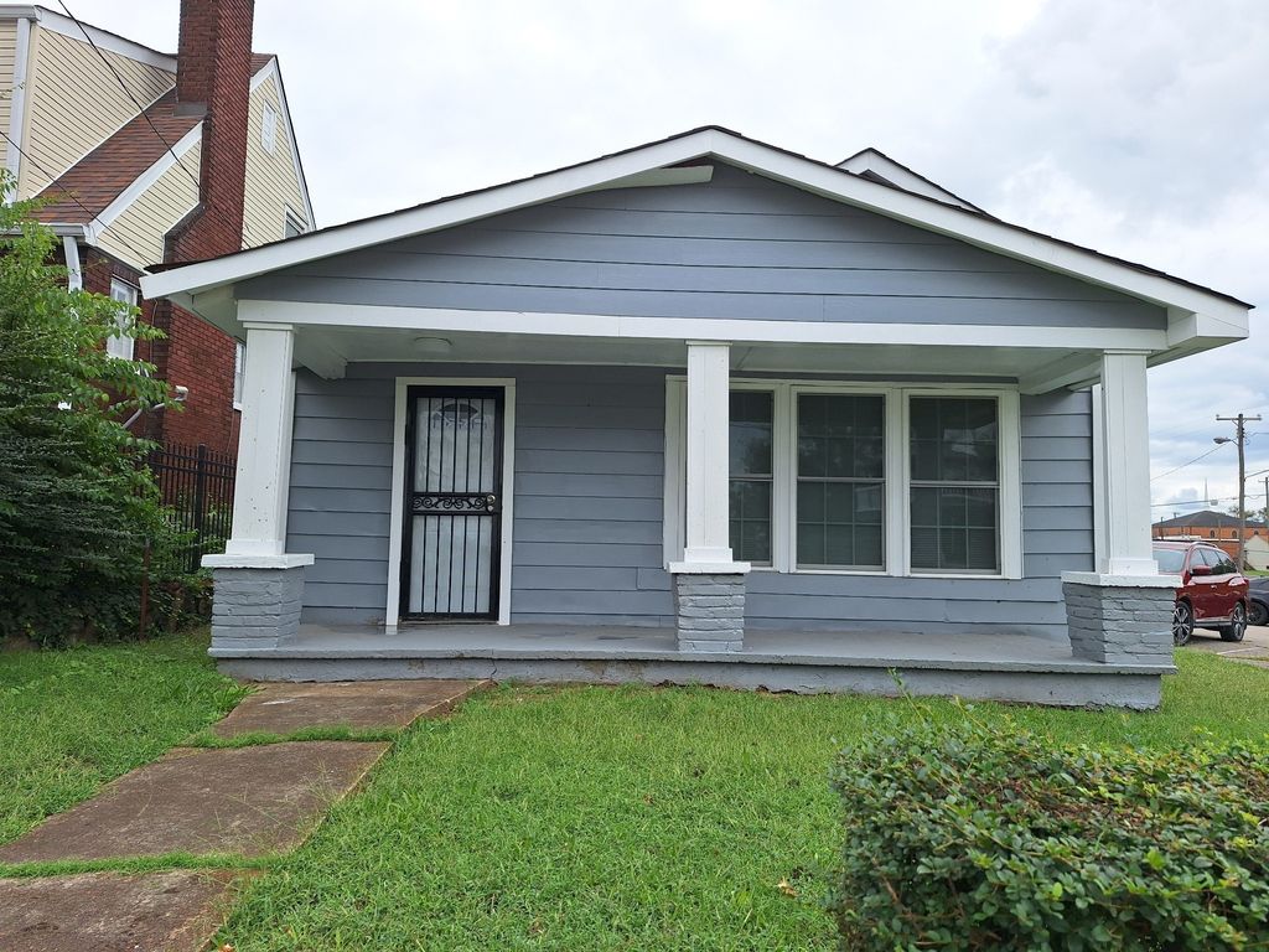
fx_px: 843
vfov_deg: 58.9
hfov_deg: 73.9
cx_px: 634
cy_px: 476
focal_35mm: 23
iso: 40
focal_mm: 5.54
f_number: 1.8
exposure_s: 1/1585
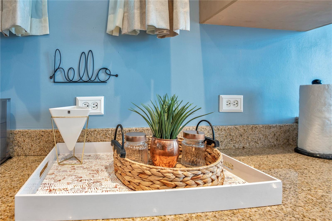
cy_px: 110
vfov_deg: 73.7
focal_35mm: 16
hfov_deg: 96.7
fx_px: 148
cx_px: 166
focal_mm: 16
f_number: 4
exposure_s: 1/60
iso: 250
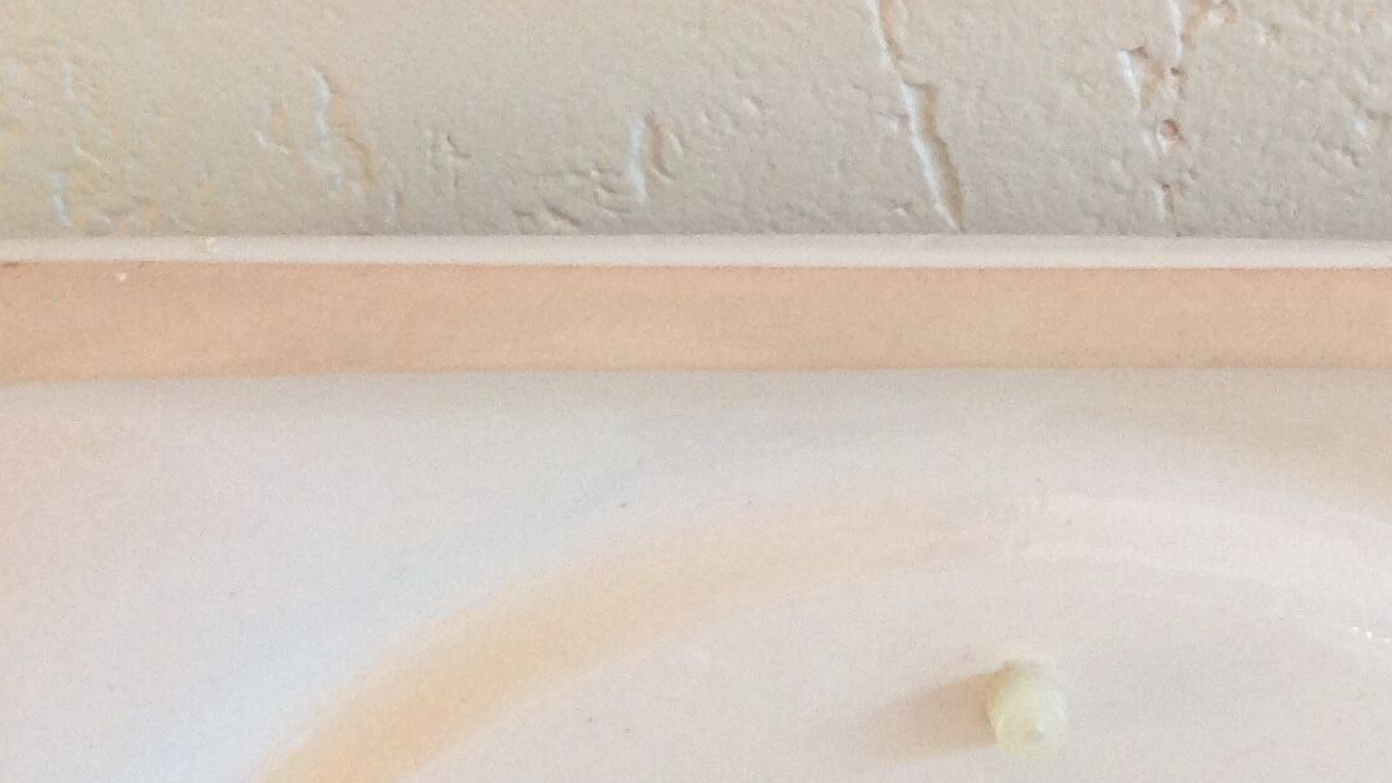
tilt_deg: -37.2
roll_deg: -1.8
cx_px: 956
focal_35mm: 87
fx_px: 3211
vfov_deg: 13.3
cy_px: 1105
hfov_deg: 24.3
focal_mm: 4.28
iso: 160
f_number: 2.4
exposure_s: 1/17
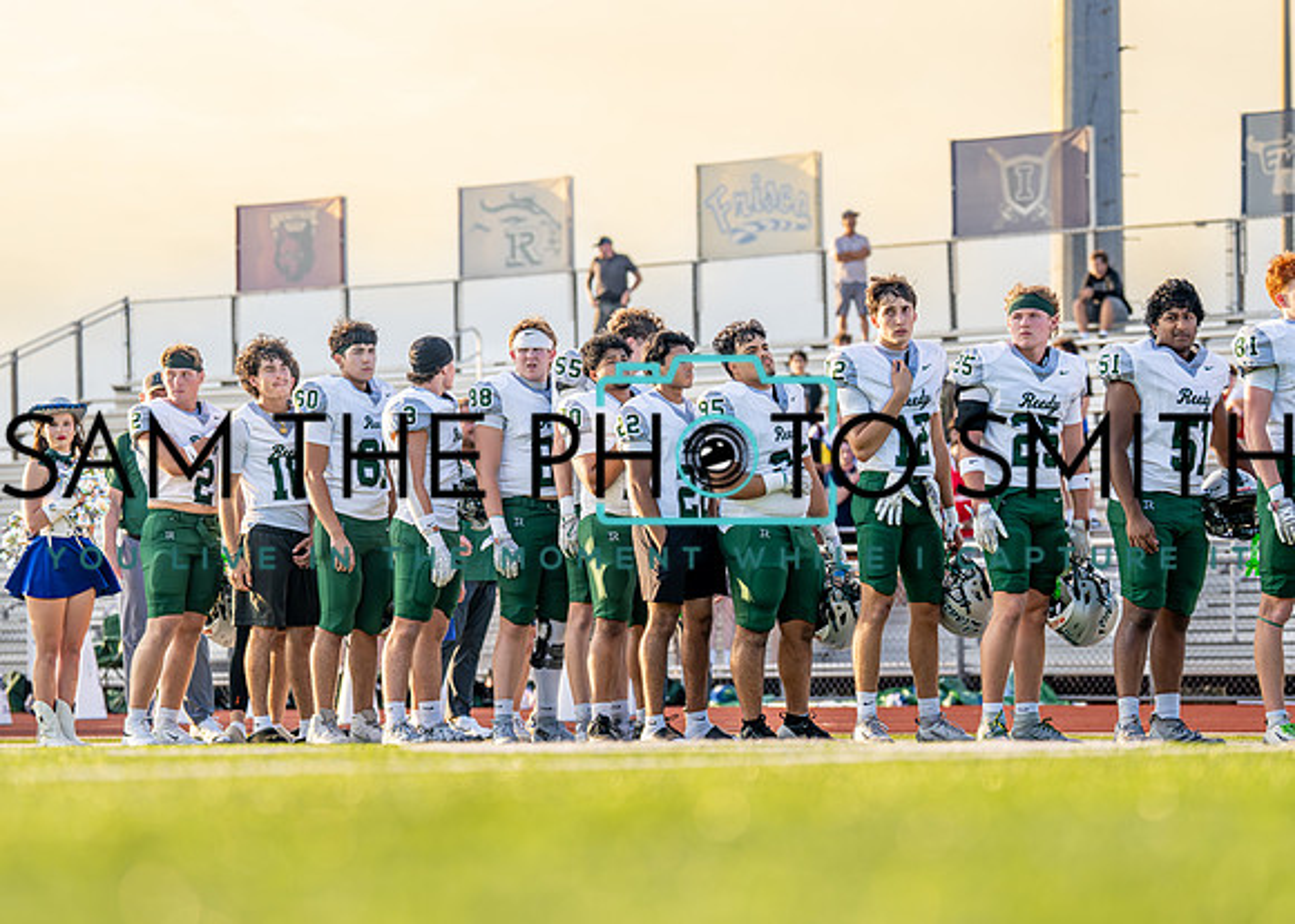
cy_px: 492
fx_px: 4264
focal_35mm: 116
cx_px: 628
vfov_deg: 12.4
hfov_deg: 17.3
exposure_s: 1/2000
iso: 320
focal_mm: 96
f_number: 2.8
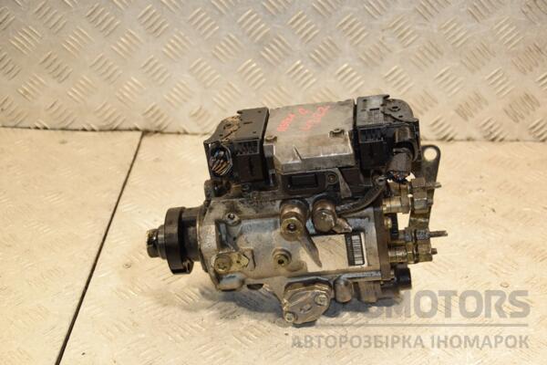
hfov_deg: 31.9
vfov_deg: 21.6
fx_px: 957
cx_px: 274
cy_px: 182
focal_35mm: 63
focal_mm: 42
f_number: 4.8
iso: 800
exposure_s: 1/160
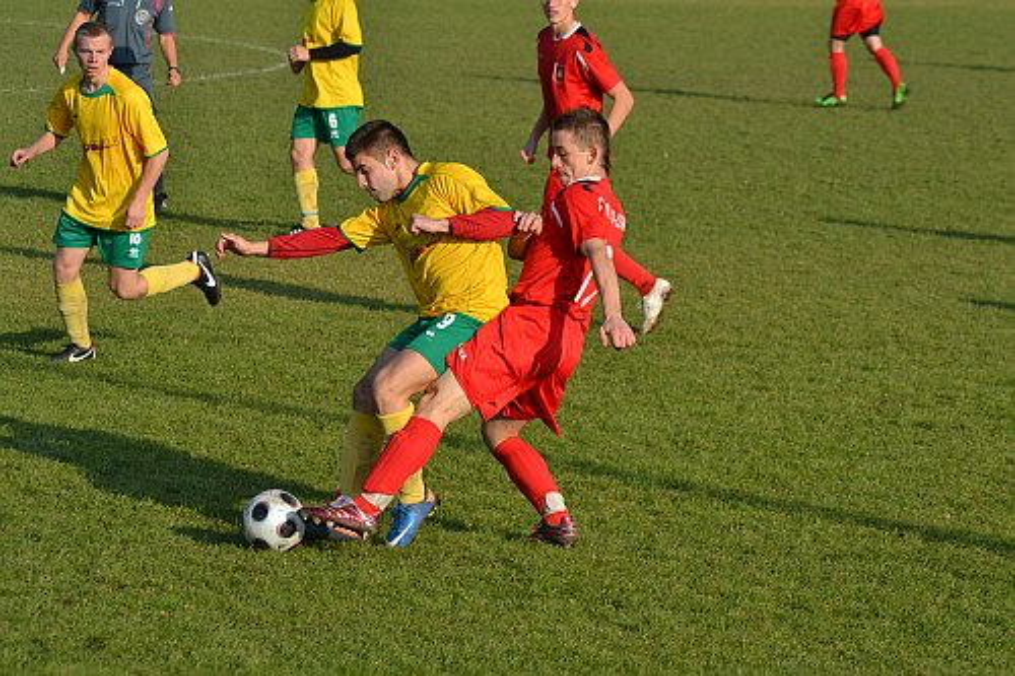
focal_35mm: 180
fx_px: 5073
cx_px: 508
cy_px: 338
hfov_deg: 11.4
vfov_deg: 7.6
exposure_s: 1/1600
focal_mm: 120
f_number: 6.3
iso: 400
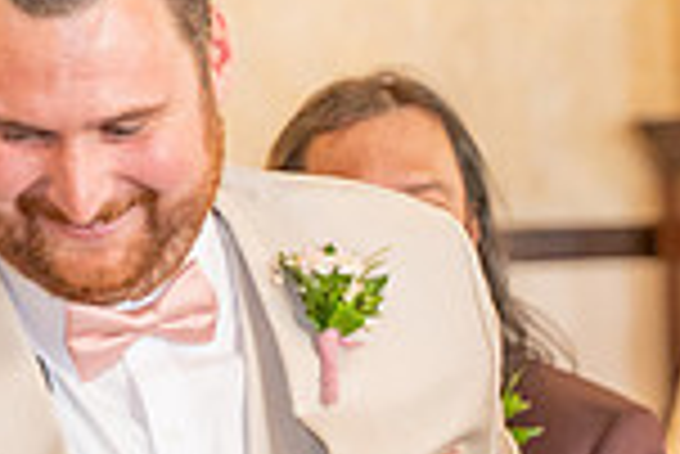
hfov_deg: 7.5
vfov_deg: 5.1
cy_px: 641
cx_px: 1027
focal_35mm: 268
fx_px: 5067
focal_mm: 70
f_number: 2.8
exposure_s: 1/125
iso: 1600
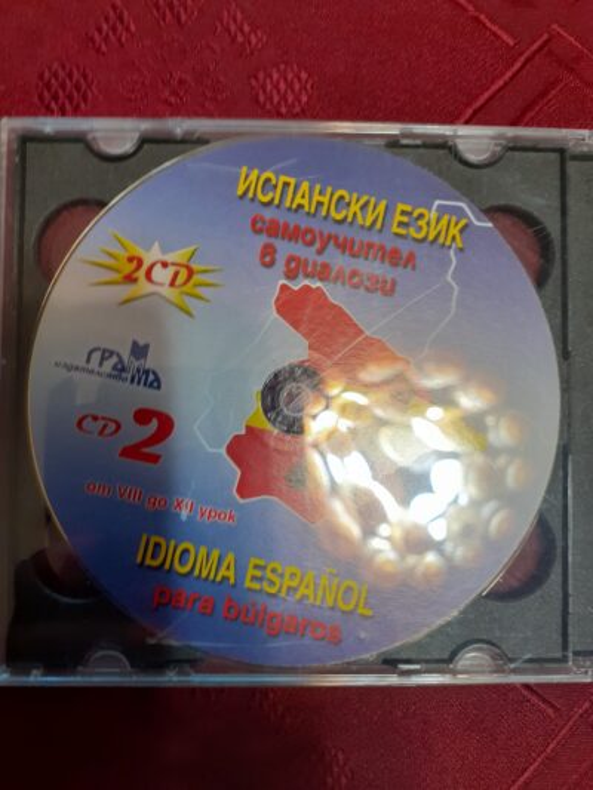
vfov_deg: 65.3
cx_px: 296
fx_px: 616
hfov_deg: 51.4
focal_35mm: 27
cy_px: 395
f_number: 1.9
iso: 100
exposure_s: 1/50
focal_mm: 3.6
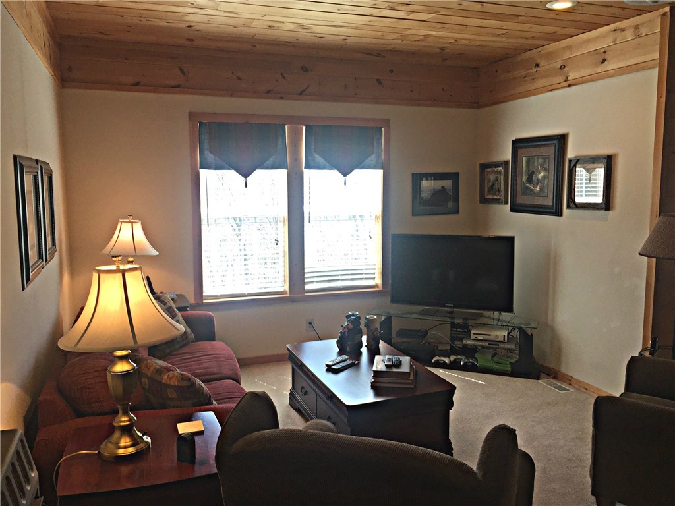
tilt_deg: -7.6
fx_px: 565
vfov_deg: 48.2
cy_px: 253
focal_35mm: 29
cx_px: 338
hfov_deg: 61.7
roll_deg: -0.1
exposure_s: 1/120
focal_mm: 4.15
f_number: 2.2
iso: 40
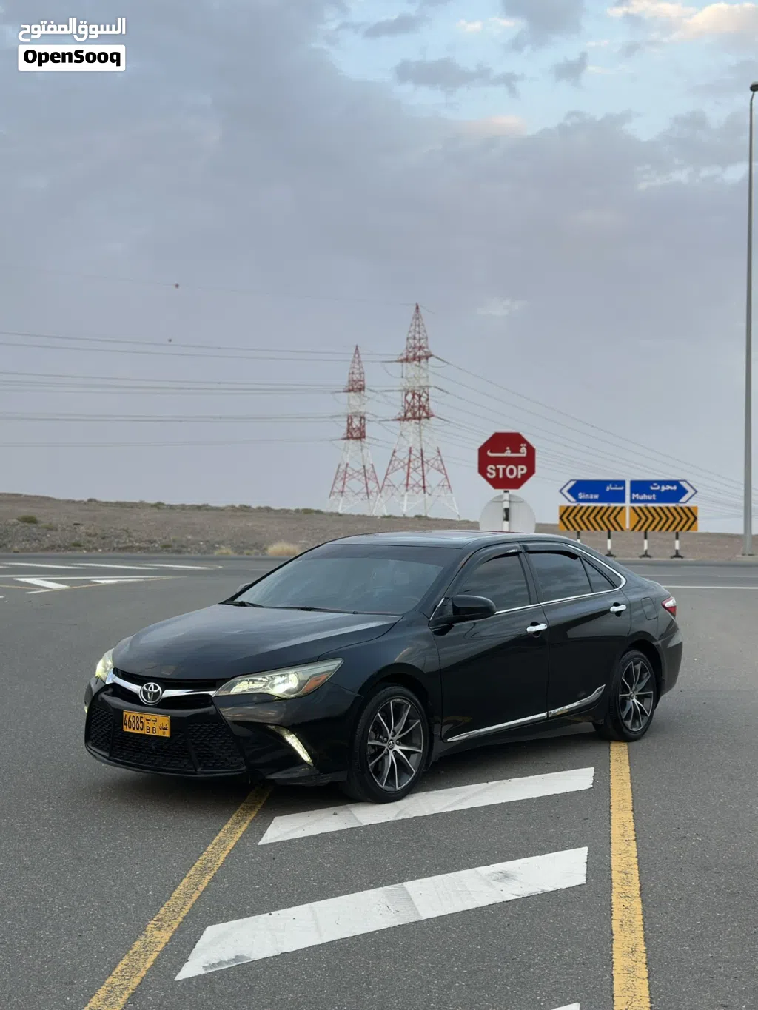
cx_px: 379
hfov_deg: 30.3
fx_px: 1401
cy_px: 505
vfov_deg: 39.7
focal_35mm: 48
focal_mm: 6.86
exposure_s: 1/193
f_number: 1.78
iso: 80
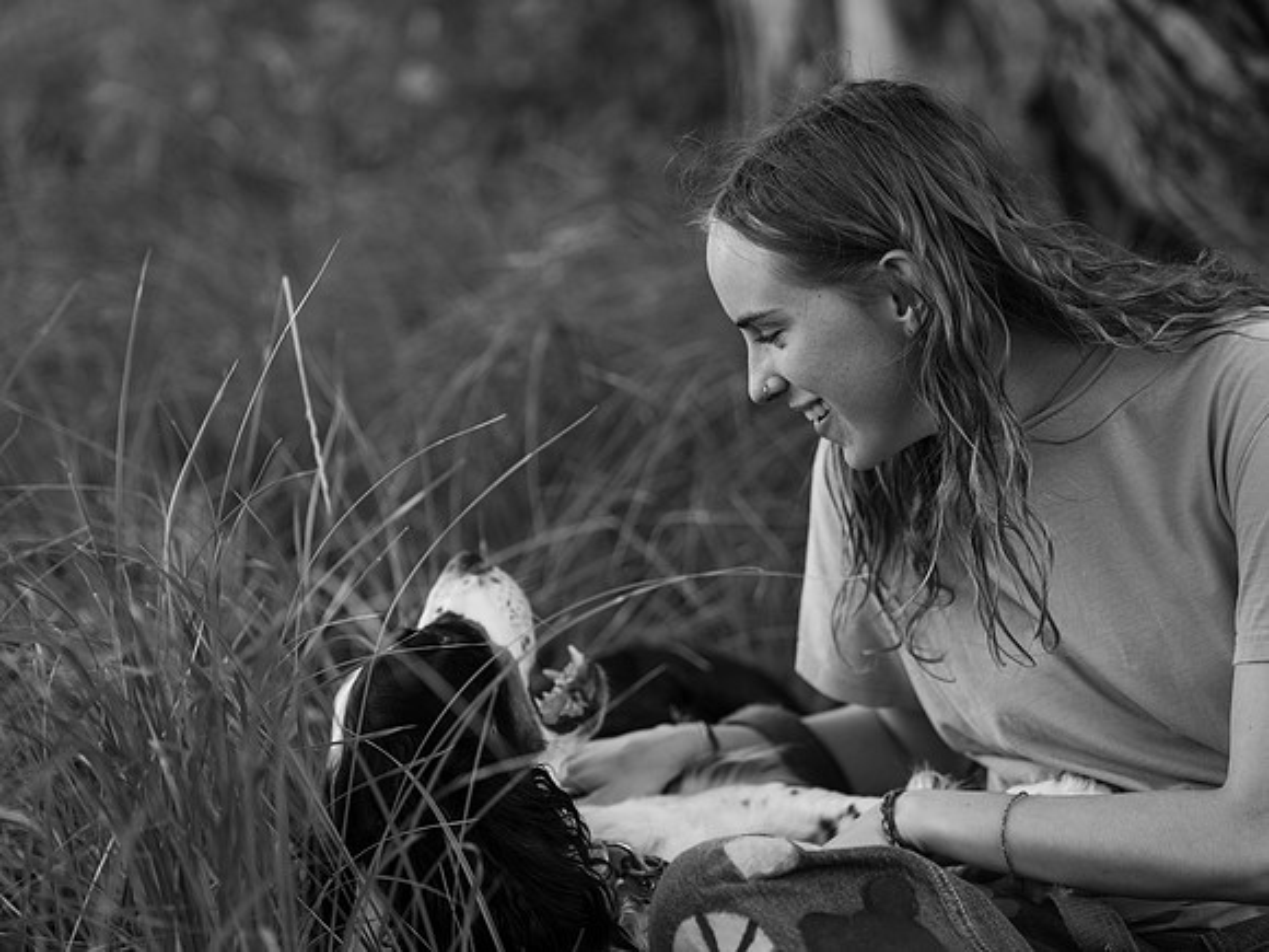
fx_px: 3372
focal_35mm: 92
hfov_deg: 21.3
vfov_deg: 16.1
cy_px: 476
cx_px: 634
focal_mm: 85
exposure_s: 1/400
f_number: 2.2
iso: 200
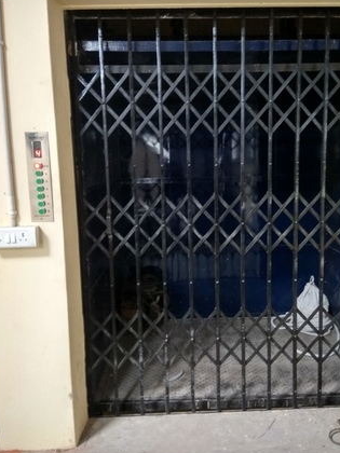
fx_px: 327
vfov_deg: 69.3
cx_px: 191
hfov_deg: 54.7
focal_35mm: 25
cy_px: 210
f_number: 2
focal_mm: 3.57
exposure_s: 1/14
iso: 800
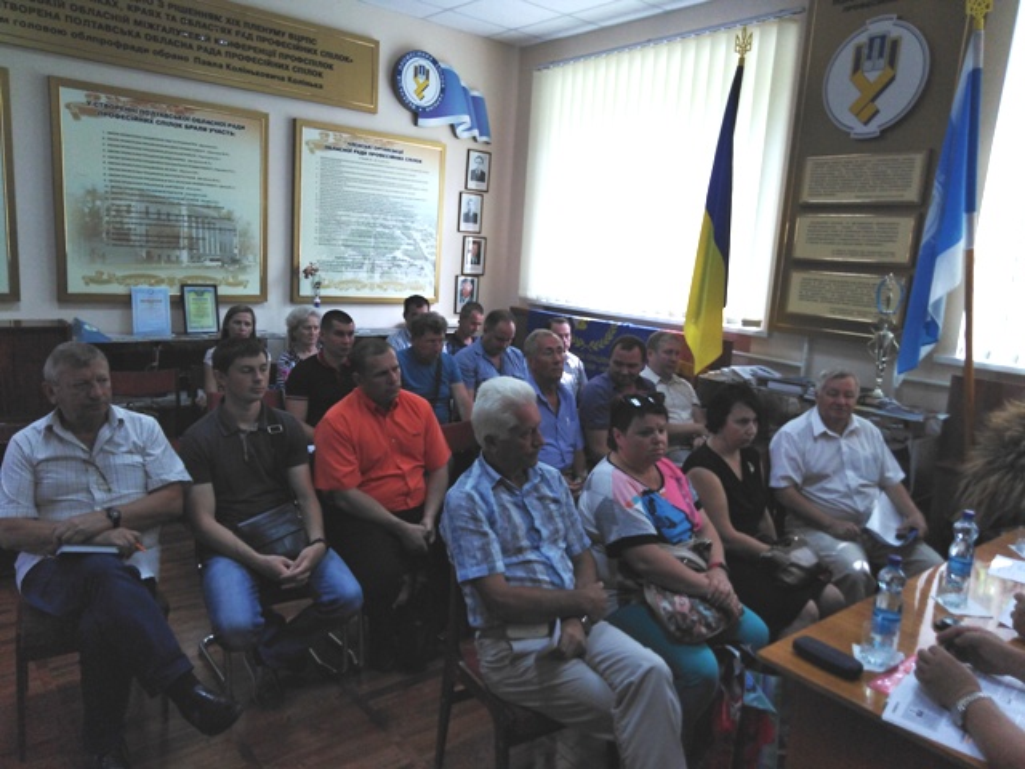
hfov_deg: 67.3
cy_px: 384
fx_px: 770
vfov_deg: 53.1
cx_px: 512
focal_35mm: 26
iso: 201
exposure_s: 1/33.3
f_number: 2.2
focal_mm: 3.46
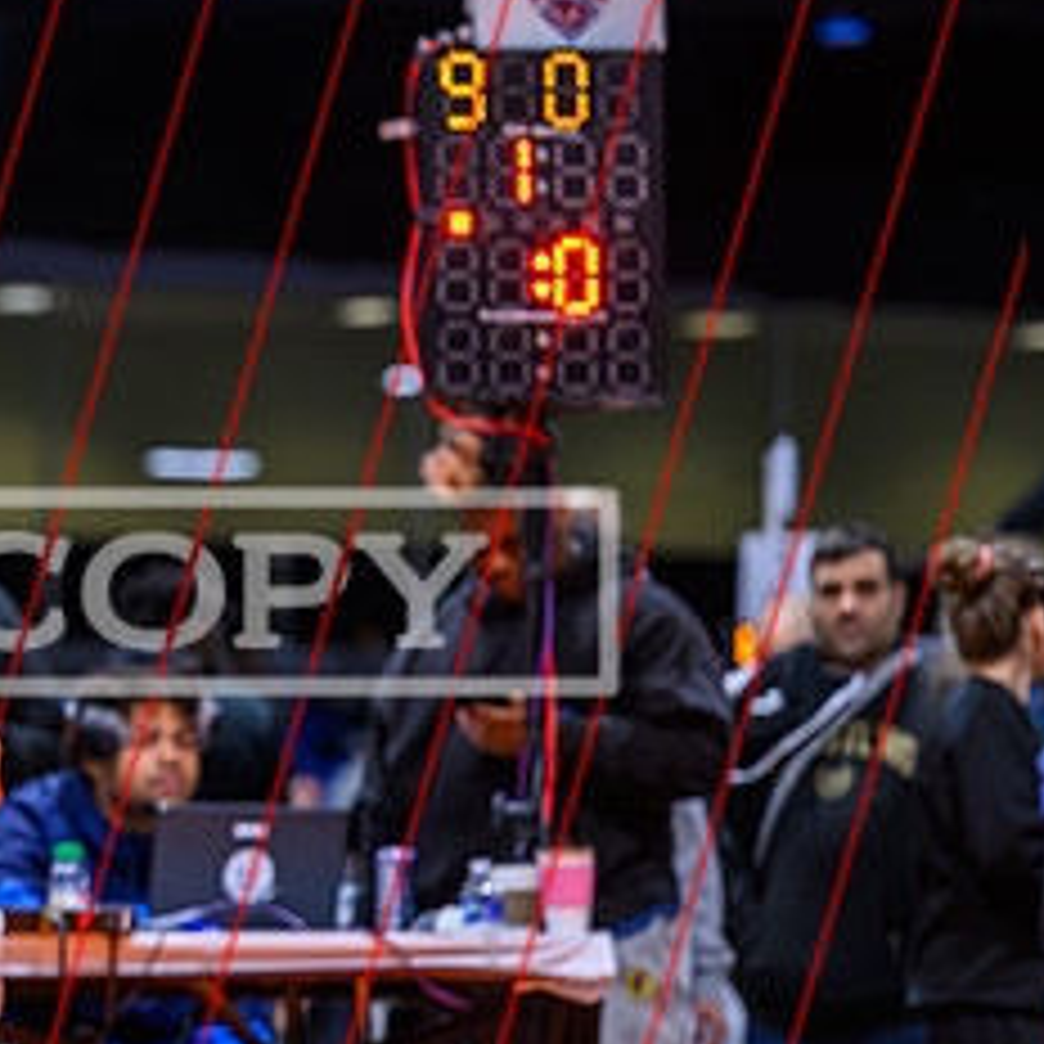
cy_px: 720
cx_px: -247
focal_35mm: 247
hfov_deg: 7.0
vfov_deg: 7.1
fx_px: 8428
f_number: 2.8
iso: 3200
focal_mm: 93
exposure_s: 1/800
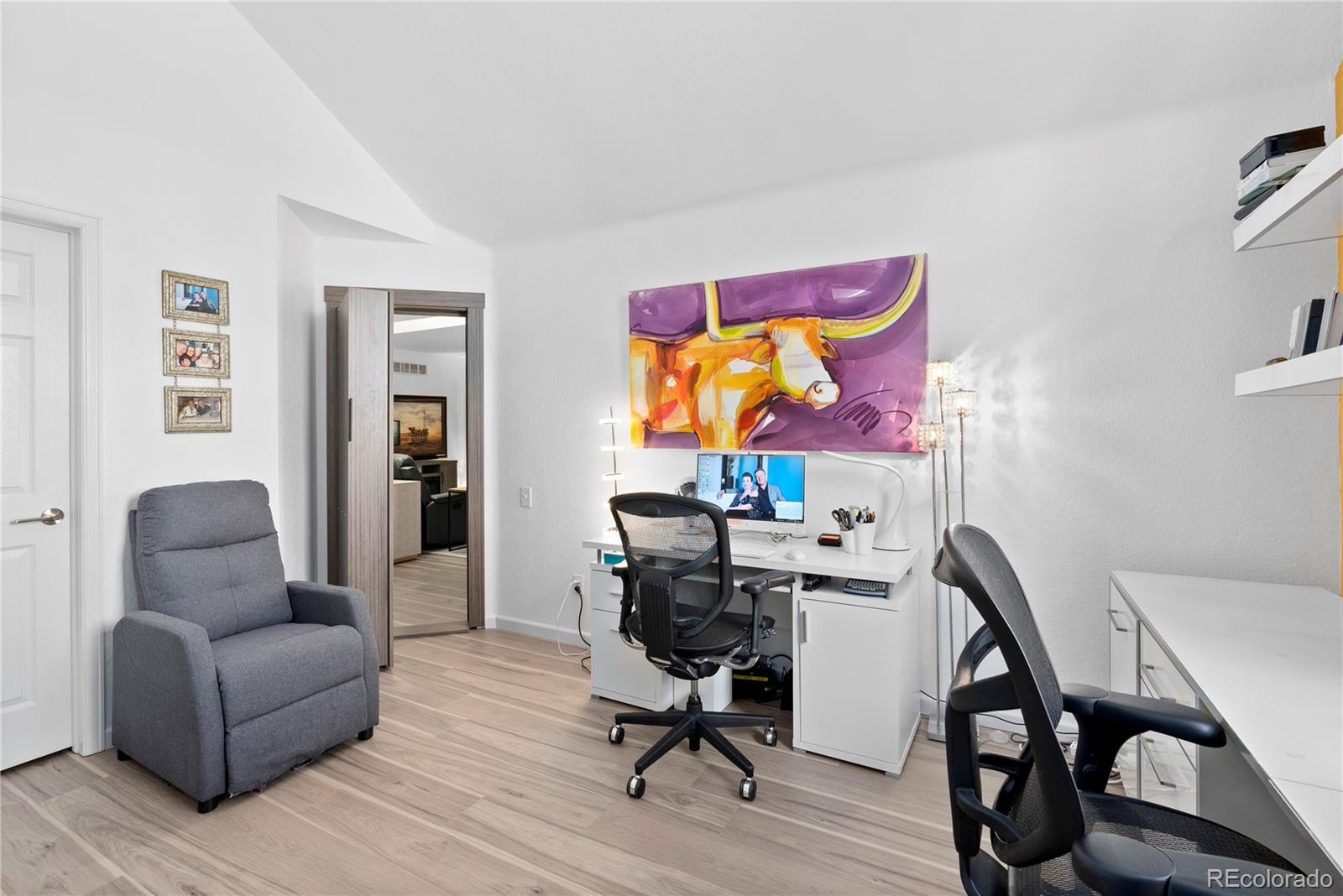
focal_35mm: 16
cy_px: 448
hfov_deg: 96.7
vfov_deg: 73.8
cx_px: 672
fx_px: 597
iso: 640
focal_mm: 16
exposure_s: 1/6
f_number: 9
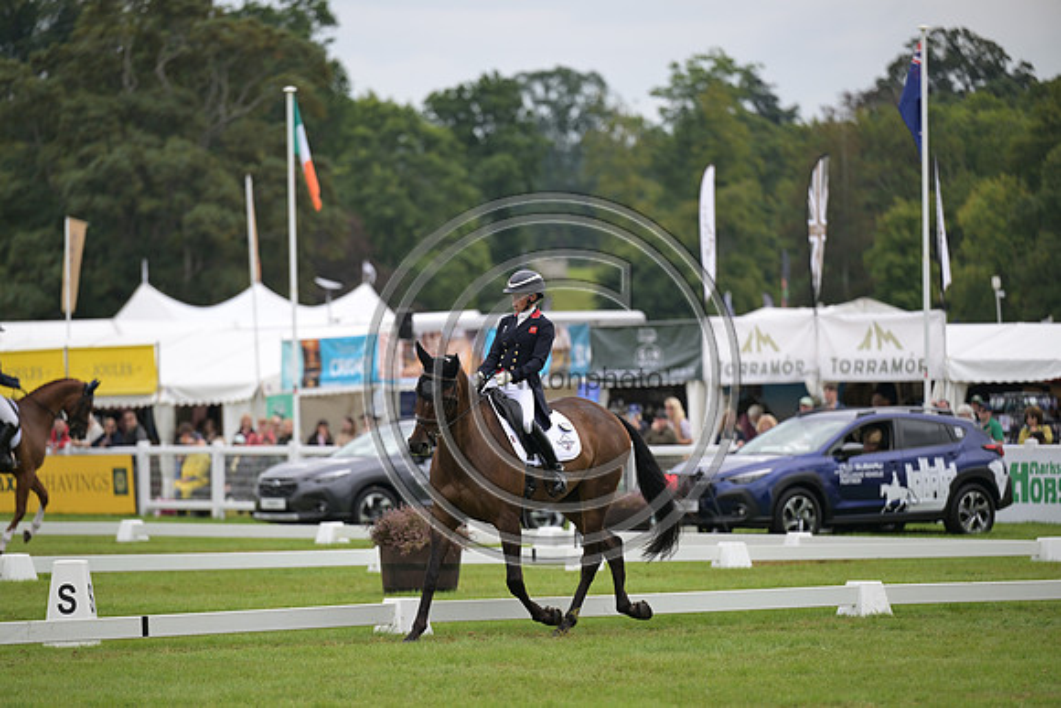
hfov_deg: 10.3
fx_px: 5896
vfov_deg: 6.9
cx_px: 530
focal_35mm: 200
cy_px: 354
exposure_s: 1/1250
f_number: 3.2
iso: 220
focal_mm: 200
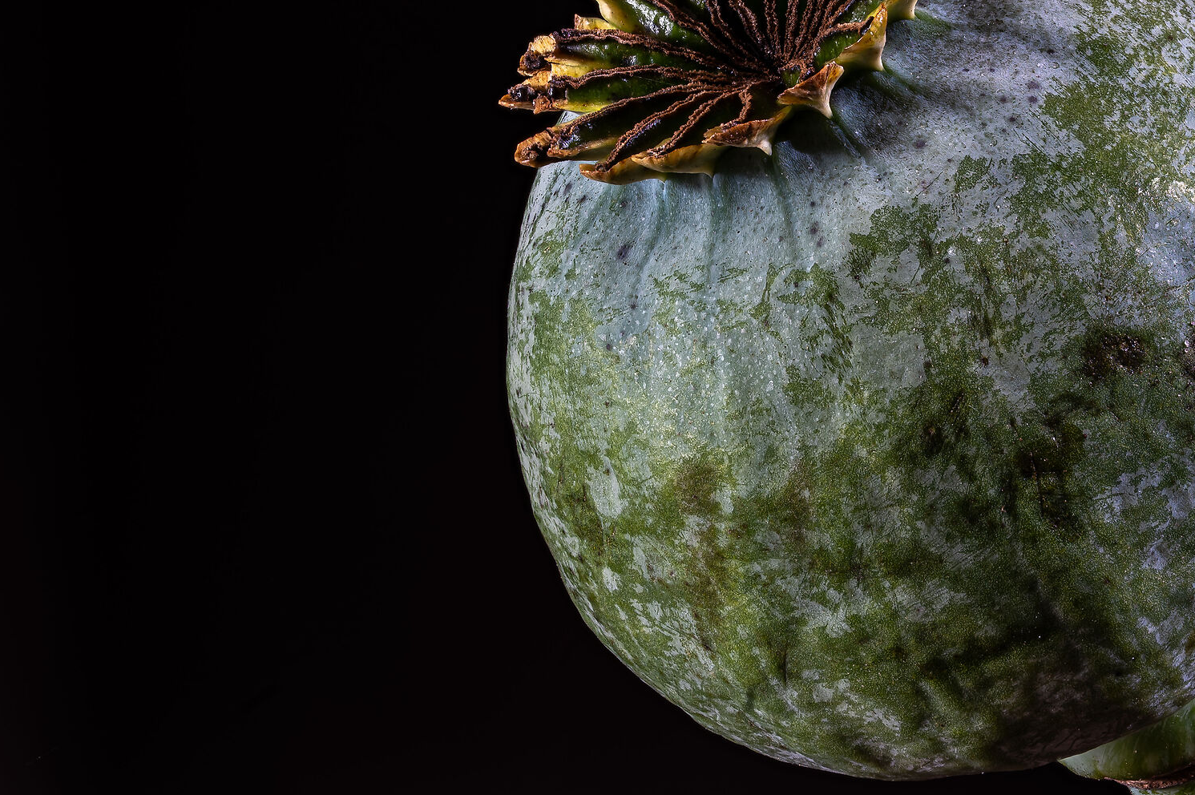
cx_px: 812
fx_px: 5606
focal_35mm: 169
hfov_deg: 12.2
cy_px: 363
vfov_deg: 8.1
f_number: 14
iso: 100
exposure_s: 1/2.5
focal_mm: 105
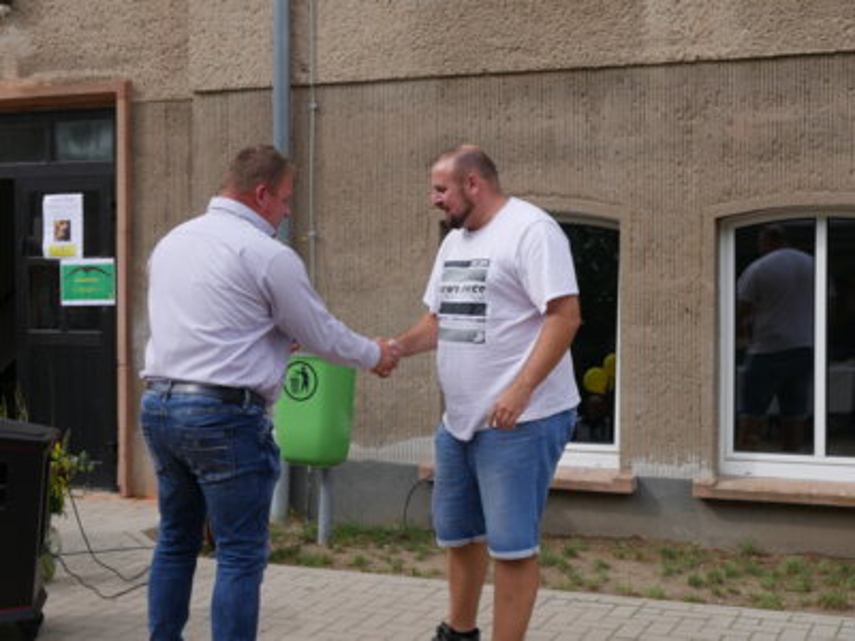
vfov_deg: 25.2
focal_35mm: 58
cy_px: 320
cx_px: 428
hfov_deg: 33.2
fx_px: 1433
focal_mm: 29
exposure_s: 1/250
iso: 200
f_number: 8
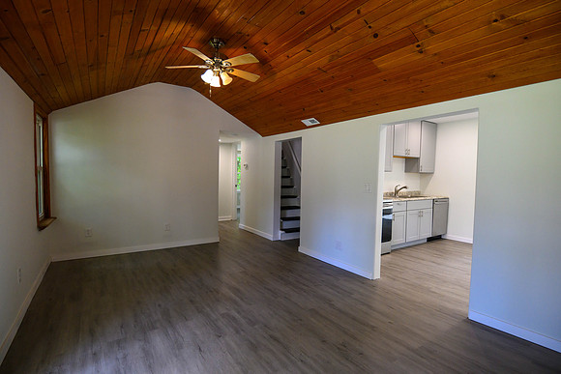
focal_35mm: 17
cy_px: 187
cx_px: 281
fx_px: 271
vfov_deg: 69.3
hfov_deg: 92.0
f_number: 4
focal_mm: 17
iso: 1250
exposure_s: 1/320
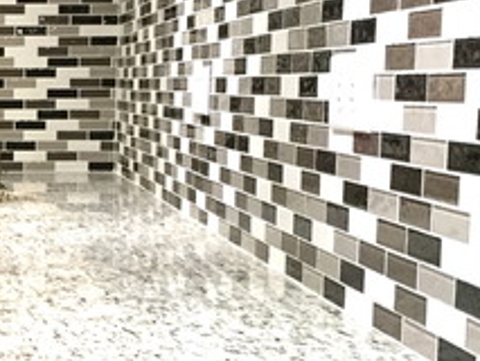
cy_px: 248
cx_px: -79
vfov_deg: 16.9
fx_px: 1207
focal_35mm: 87
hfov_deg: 21.1
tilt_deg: -7.0
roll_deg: -0.7
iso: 160
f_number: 2.2
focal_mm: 4.15
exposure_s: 1/30
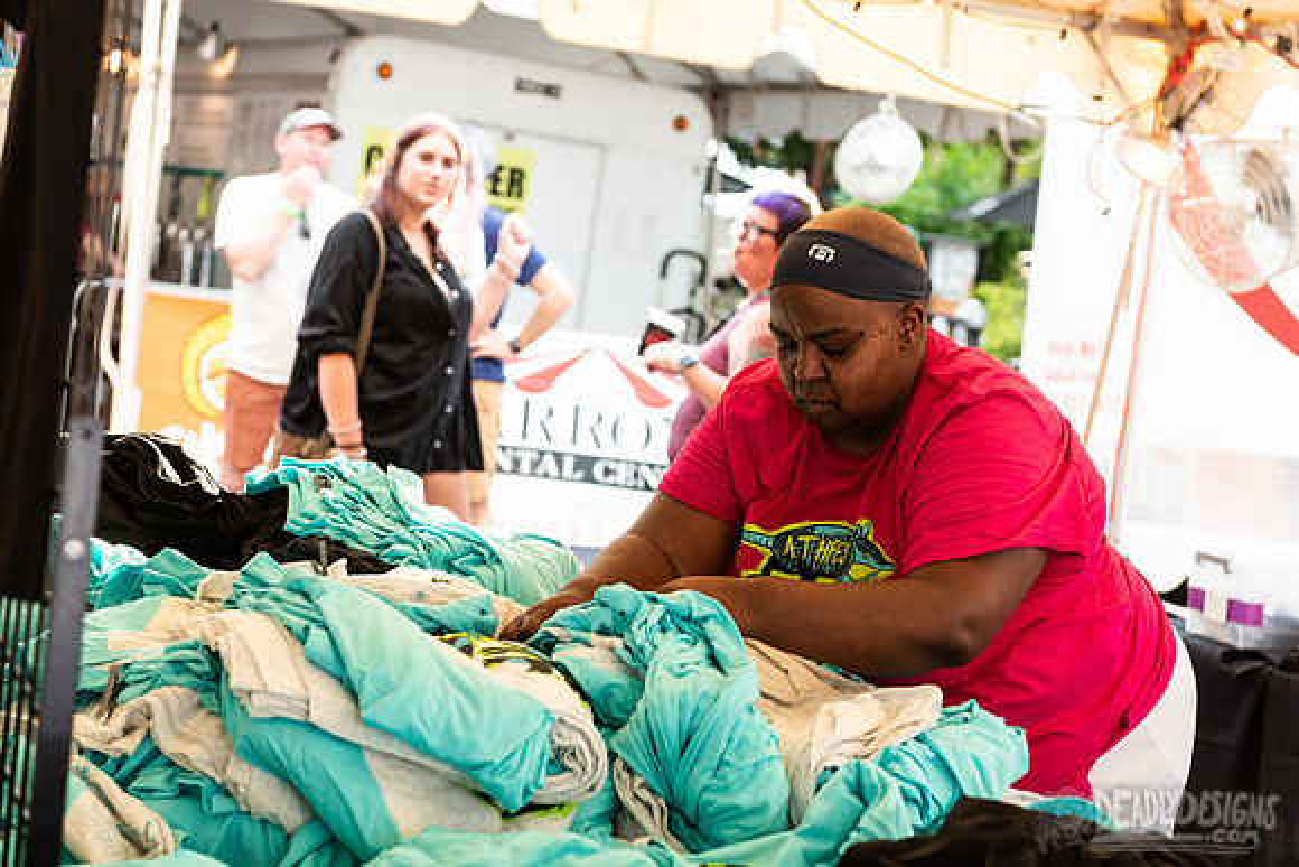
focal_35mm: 70
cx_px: 650
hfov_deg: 28.8
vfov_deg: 19.5
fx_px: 2526
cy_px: 434
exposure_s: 1/250
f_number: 4.5
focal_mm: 70
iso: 250
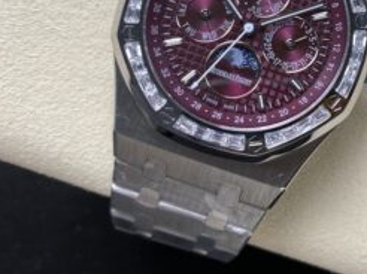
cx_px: 339
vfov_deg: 23.3
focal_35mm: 61
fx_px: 646
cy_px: 22
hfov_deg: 30.2
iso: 32
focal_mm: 4.25
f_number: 1.8
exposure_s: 1/122
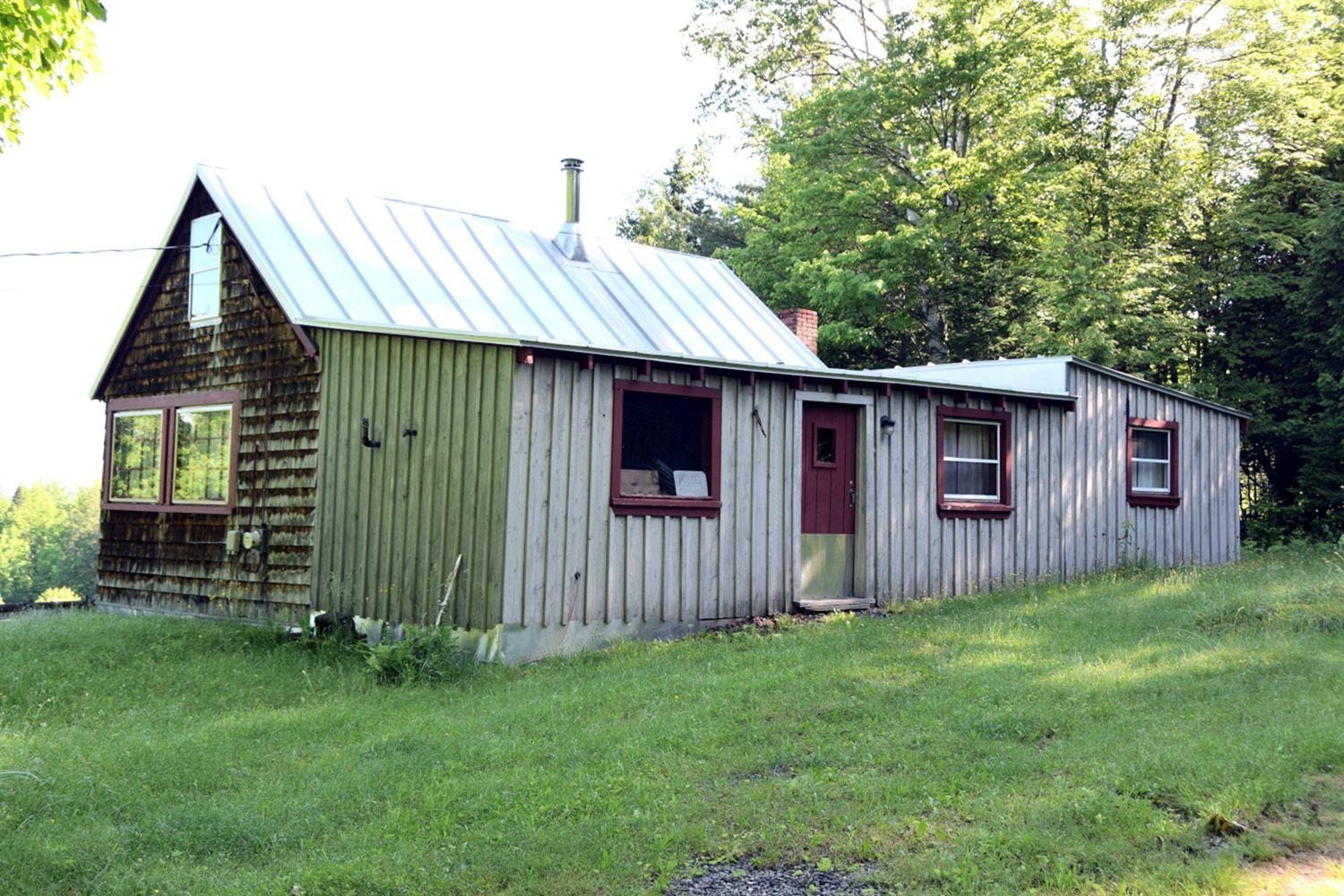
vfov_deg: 31.9
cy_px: 448
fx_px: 1568
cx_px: 672
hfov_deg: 46.4
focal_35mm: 42
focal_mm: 28
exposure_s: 1/250
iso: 400
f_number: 8
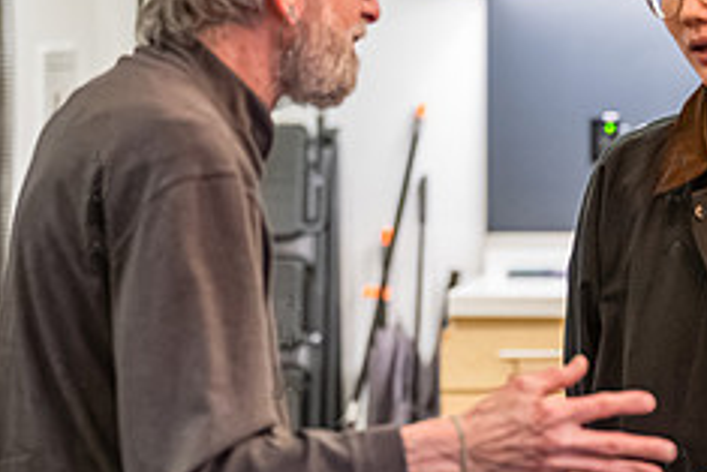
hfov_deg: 9.7
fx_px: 4146
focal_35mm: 211
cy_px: 164
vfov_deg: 6.5
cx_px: 690
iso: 8000
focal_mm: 78
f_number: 2.8
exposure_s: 1/250
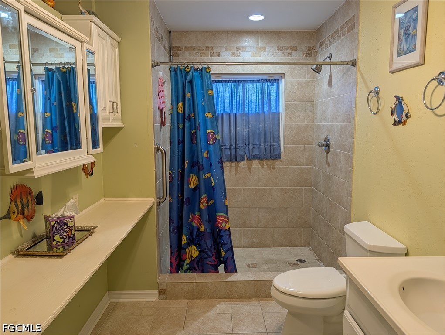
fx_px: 309
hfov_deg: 71.5
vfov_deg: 56.9
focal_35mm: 24
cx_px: 222
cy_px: 168
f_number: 1.68
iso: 17
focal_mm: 6.9
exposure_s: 1/78.4
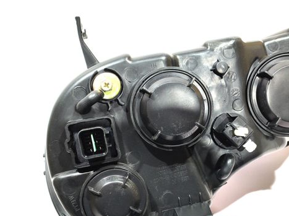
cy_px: 136
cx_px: 183
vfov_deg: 30.1
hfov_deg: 39.4
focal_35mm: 48
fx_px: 400
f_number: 1.75
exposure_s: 1/100
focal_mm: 4.75
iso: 284
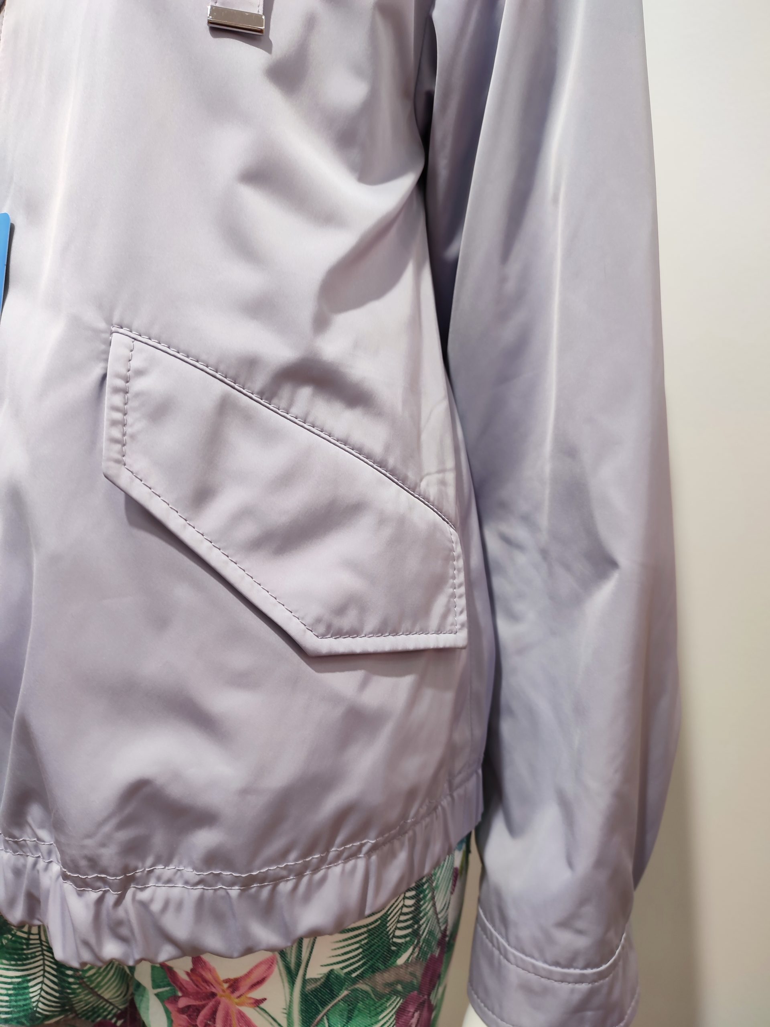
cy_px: 514
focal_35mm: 25
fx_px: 741
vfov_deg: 69.4
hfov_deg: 54.9
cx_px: 385
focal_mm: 6.04
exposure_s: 1/50
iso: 150
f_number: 1.9
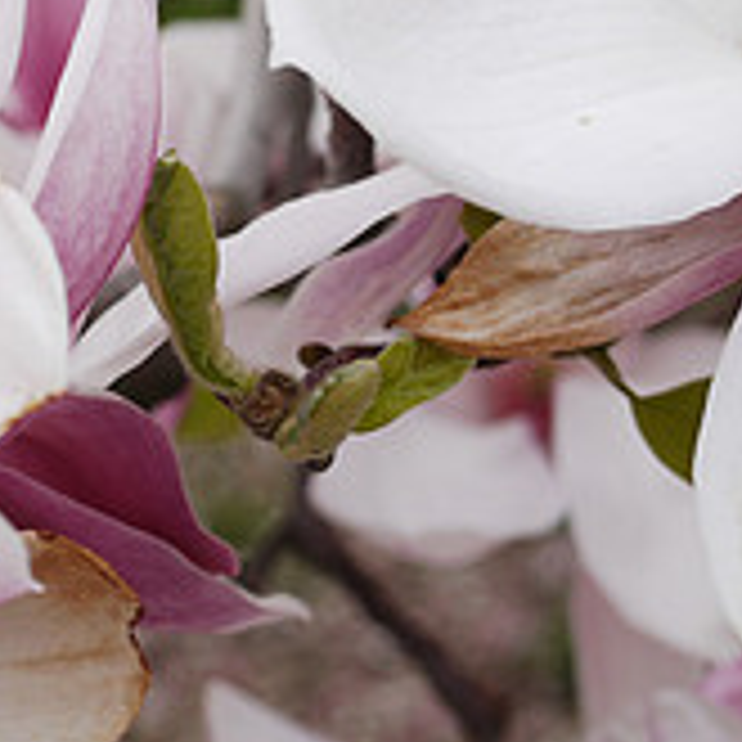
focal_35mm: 124
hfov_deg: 13.0
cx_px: -499
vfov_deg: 14.1
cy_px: 317
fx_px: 3007
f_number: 3.5
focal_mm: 20
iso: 100
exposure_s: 1/400
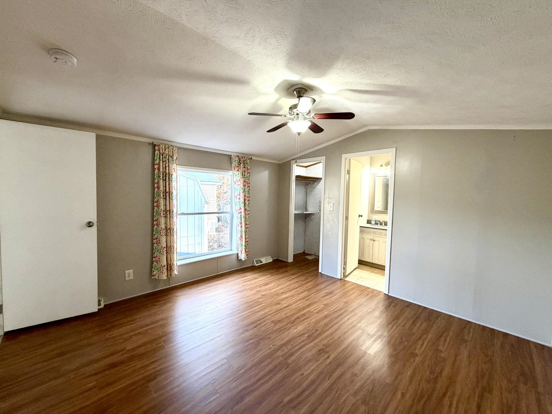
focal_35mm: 14
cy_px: 207
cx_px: 276
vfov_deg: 85.7
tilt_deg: -2.4
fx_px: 223
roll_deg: -1.5
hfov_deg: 102.1
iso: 250
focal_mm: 2.22
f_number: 2.2
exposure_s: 1/60
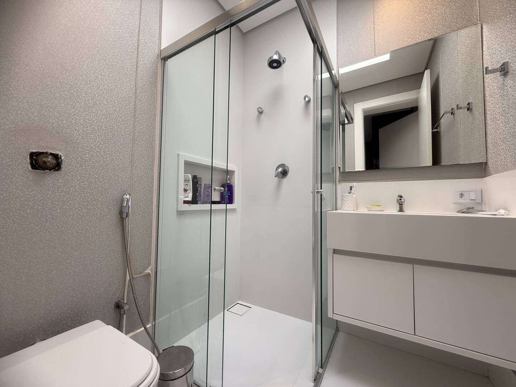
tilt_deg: +5.2
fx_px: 209
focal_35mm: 14
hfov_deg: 102.1
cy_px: 194
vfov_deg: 85.7
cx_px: 258
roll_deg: -0.7
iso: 64
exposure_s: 1/120
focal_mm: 2.22
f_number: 2.2
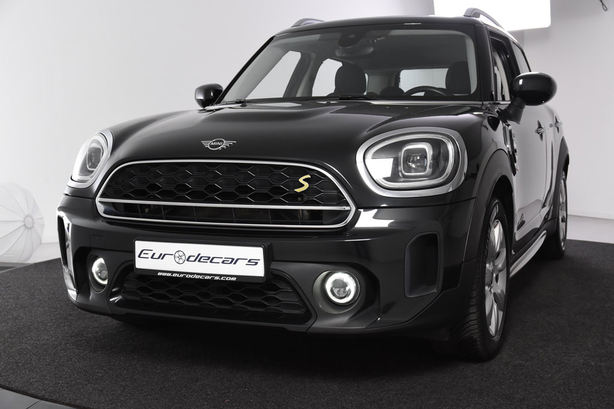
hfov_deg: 42.3
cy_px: 204
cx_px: 307
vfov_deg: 29.0
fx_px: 793
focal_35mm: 46
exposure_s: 1/80
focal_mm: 31
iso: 1600
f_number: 5.6
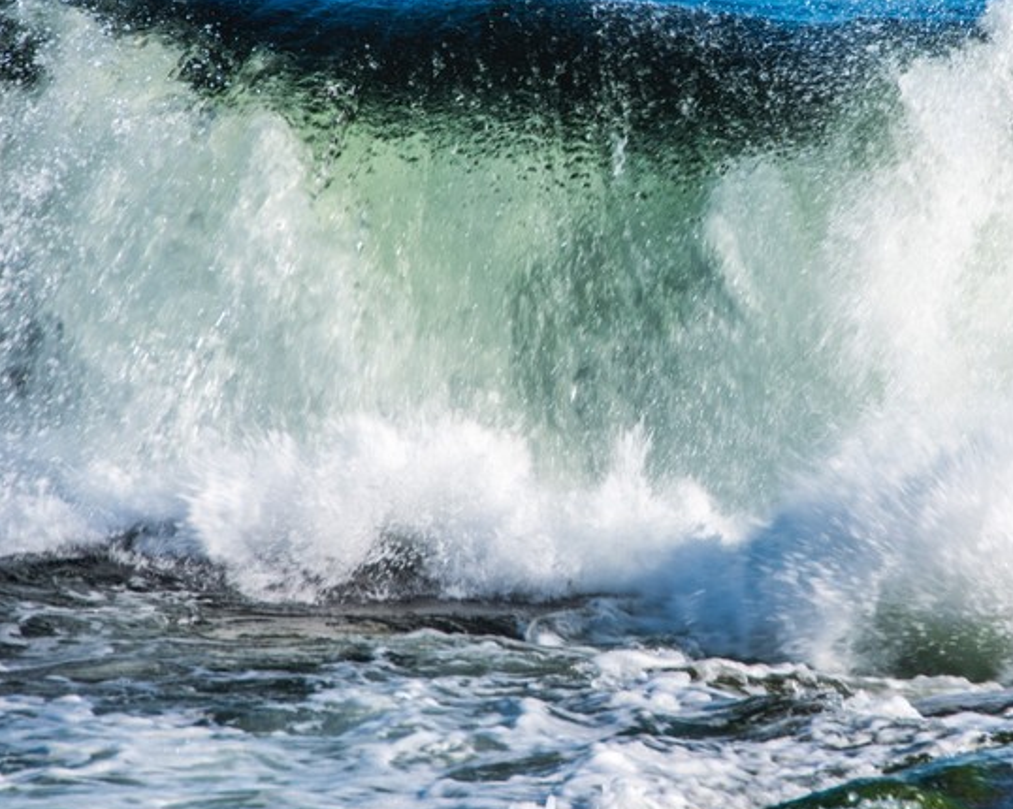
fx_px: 28262
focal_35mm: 943
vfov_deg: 1.6
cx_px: 785
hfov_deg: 2.1
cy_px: 345
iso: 100
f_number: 16
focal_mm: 600
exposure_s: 1/125
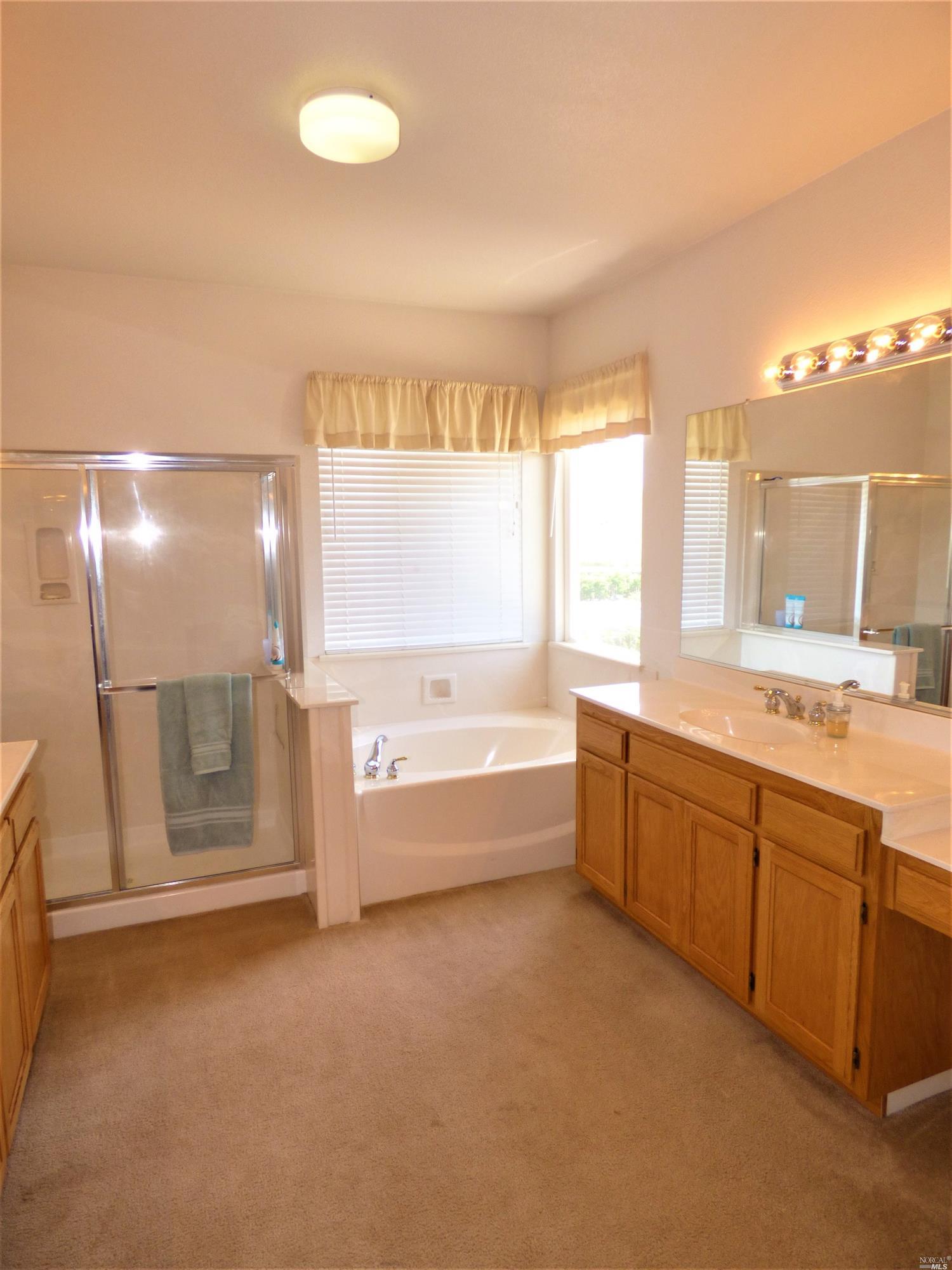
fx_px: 733
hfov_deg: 66.0
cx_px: 476
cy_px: 635
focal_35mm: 20
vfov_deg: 81.7
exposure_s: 1/125
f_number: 2.8
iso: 100
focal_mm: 3.58
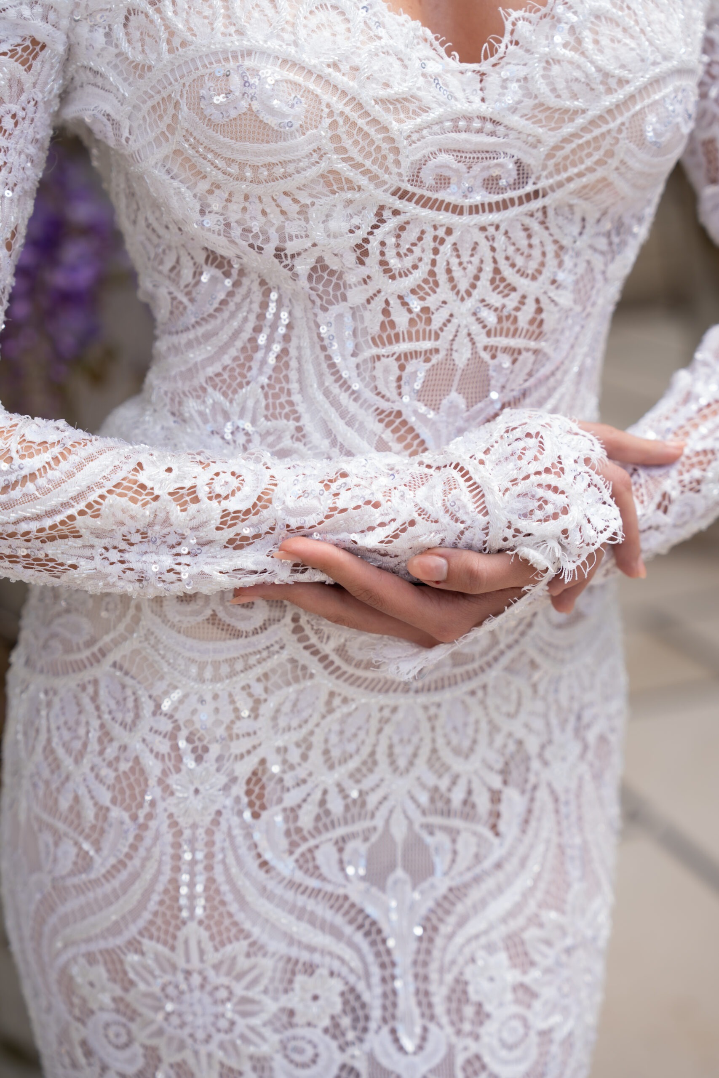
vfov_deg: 33.9
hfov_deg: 23.0
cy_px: 539
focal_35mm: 59
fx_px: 1767
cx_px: 360
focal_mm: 59
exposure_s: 1/640
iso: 64
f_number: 2.8
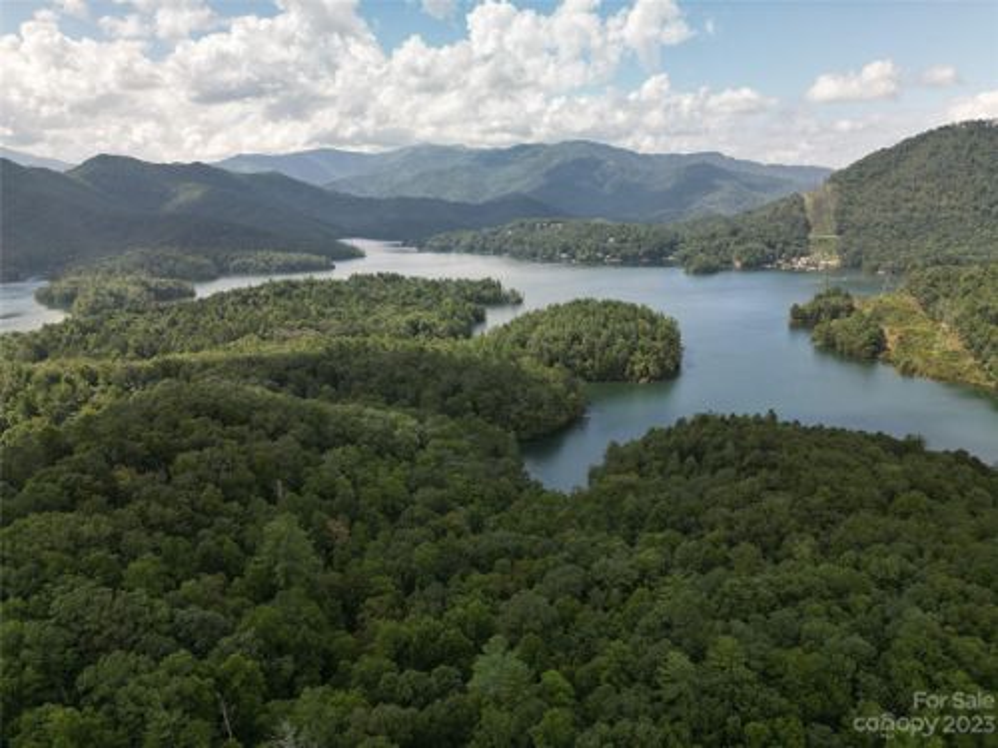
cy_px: 374
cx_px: 499
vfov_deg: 56.8
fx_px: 692
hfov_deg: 71.6
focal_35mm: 24
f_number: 1.7
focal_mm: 6.72
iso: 100
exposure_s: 1/160
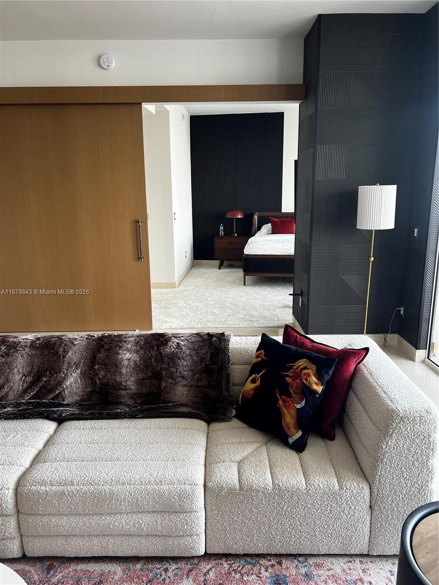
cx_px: 220
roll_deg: +0.7
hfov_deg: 53.1
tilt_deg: -12.6
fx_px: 440
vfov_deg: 67.3
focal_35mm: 26
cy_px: 292
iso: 125
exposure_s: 1/102
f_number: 1.5
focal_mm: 5.7
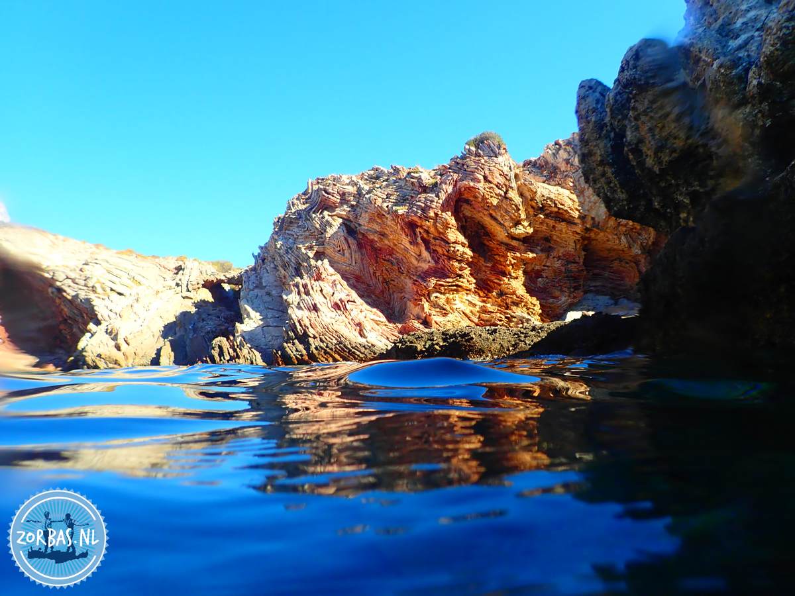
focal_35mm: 25
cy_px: 298
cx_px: 398
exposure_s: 1/500
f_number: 2.8
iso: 100
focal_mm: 4.5
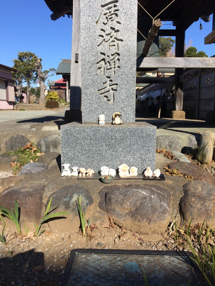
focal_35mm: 29
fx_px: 240
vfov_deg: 61.7
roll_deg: +1.7
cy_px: 143
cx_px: 108
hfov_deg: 48.2
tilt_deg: -12.1
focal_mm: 4.15
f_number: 2.2
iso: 32
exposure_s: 1/2160
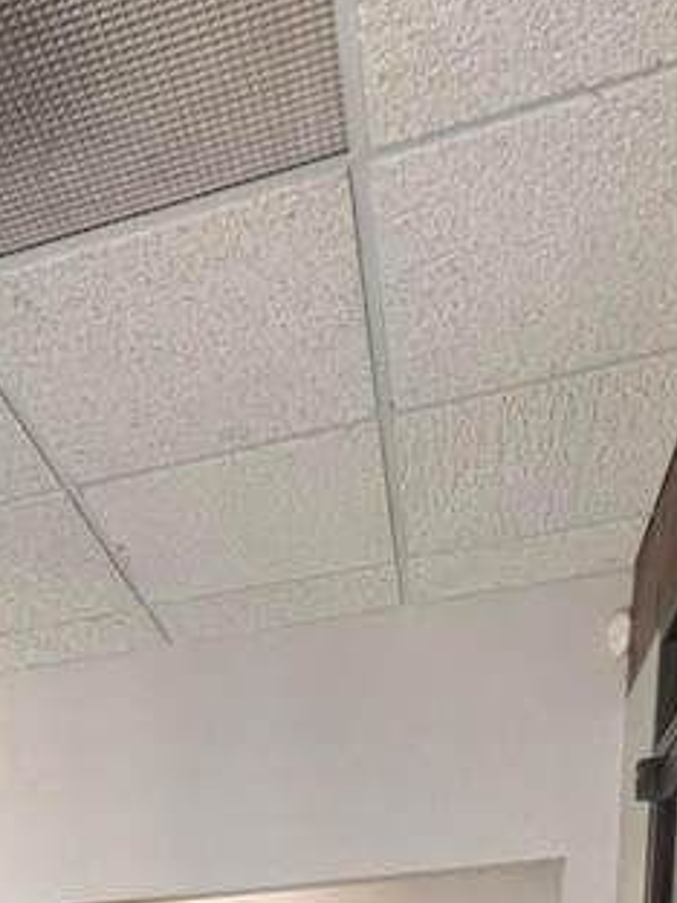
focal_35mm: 40
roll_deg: +3.4
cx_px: 84
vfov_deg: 30.4
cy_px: 1300
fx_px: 1043
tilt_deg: -11.0
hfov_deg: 34.2
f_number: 1.8
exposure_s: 1/99
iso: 200
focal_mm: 1.57
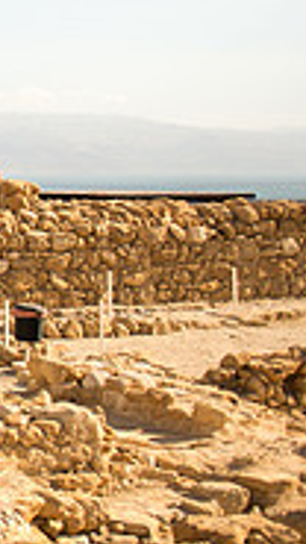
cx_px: -524
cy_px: 140
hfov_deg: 11.4
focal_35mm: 79
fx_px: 1140
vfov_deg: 26.5
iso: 200
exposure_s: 1/4000
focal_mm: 24
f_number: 2.8
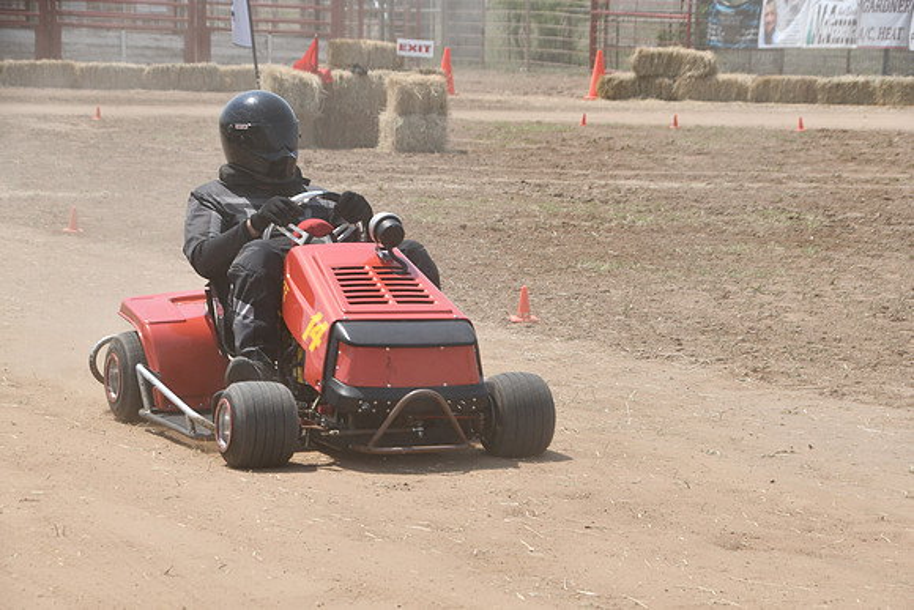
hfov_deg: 15.9
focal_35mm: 129
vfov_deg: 10.6
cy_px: 305
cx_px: 457
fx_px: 3276
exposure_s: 1/320
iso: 100
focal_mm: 86
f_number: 9
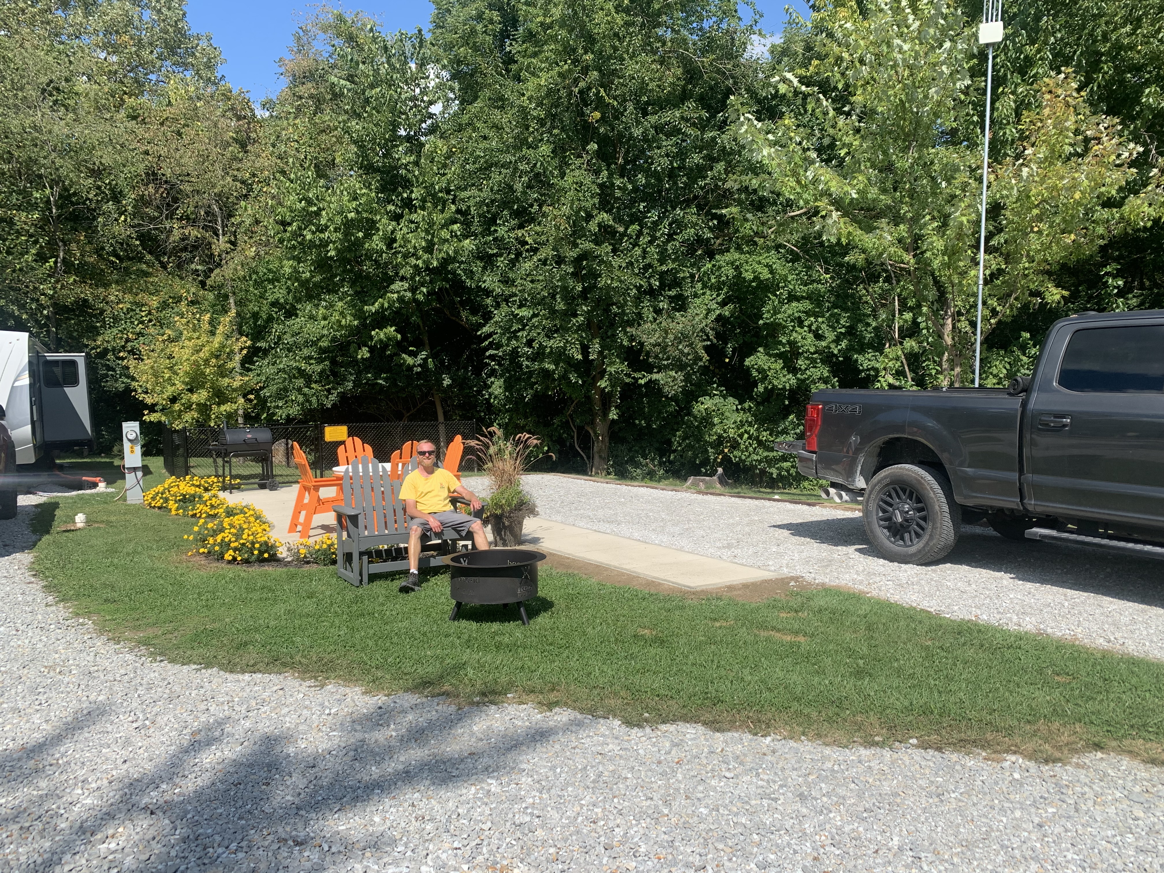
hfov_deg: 67.3
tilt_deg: -0.9
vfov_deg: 53.1
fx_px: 874
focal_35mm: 26
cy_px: 436
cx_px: 582
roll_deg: +2.3
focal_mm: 4.25
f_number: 1.8
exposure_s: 1/1880
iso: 25
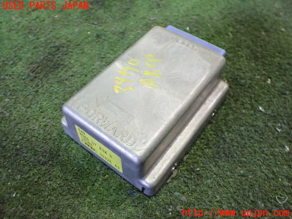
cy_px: 110
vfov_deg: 46.8
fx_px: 253
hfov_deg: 60.0
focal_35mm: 30
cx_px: 146
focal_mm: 5.4
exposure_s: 1/40
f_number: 2.3
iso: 800
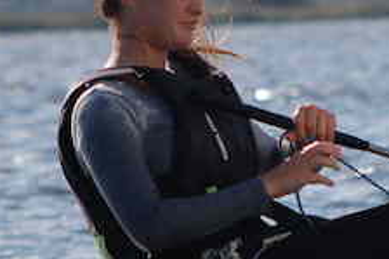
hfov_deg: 2.7
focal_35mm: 777
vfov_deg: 1.8
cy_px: 141
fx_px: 8387
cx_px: 344
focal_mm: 145
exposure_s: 1/1250
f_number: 5.3
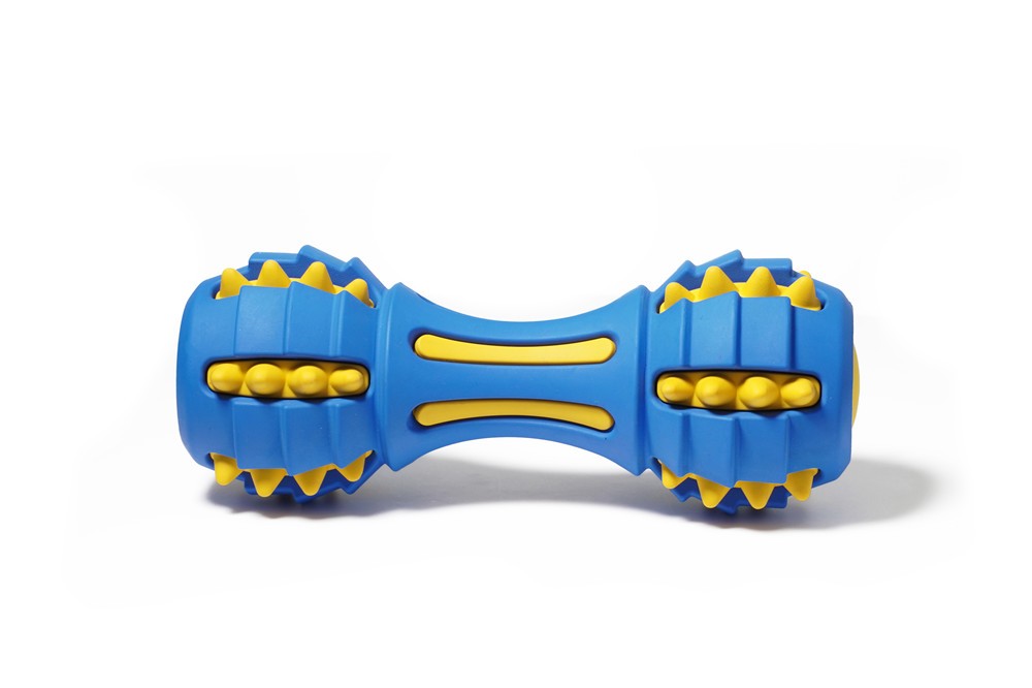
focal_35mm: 105
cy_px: 344
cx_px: 516
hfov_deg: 19.5
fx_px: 3009
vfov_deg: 13.0
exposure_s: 1/50
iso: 250
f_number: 11
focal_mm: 70
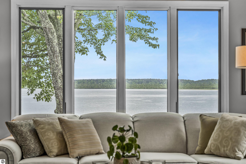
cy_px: 82
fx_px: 451
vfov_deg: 20.6
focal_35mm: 66
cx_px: 123
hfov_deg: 30.5
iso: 320
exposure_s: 1/500
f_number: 4.5
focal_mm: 66
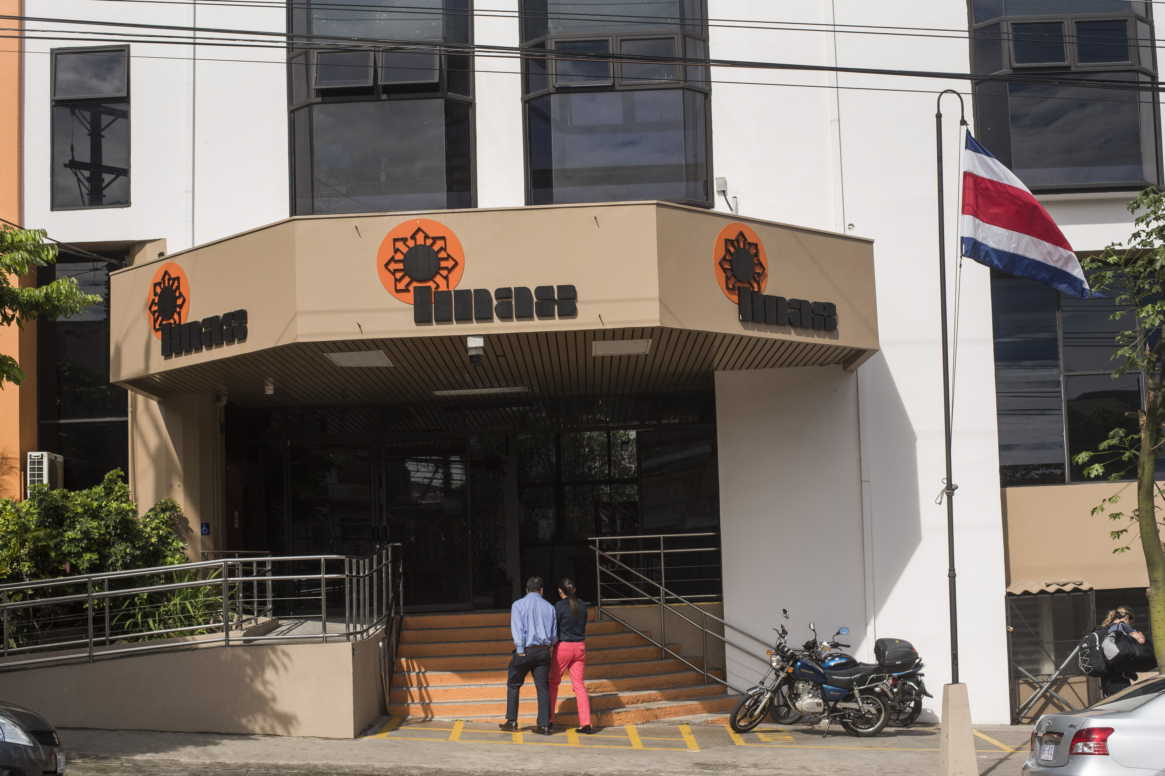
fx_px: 1721
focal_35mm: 53
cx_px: 570
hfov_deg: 37.4
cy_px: 389
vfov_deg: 25.4
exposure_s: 1/4000
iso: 320
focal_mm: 50
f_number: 5.6
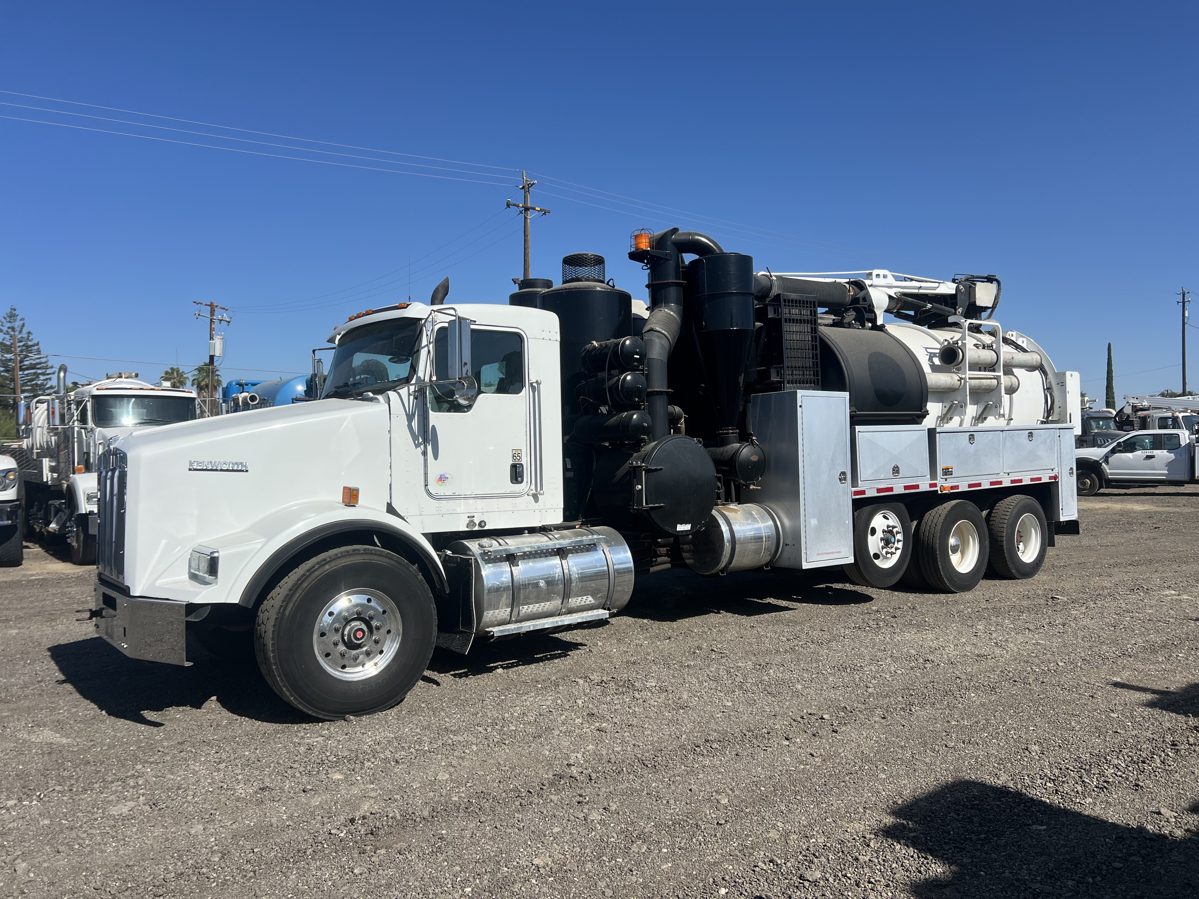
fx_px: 901
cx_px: 600
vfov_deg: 53.1
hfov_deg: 67.3
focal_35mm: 26
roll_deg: +0.4
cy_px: 450
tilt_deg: -2.6
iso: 50
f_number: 1.5
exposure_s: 1/6993
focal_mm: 5.7
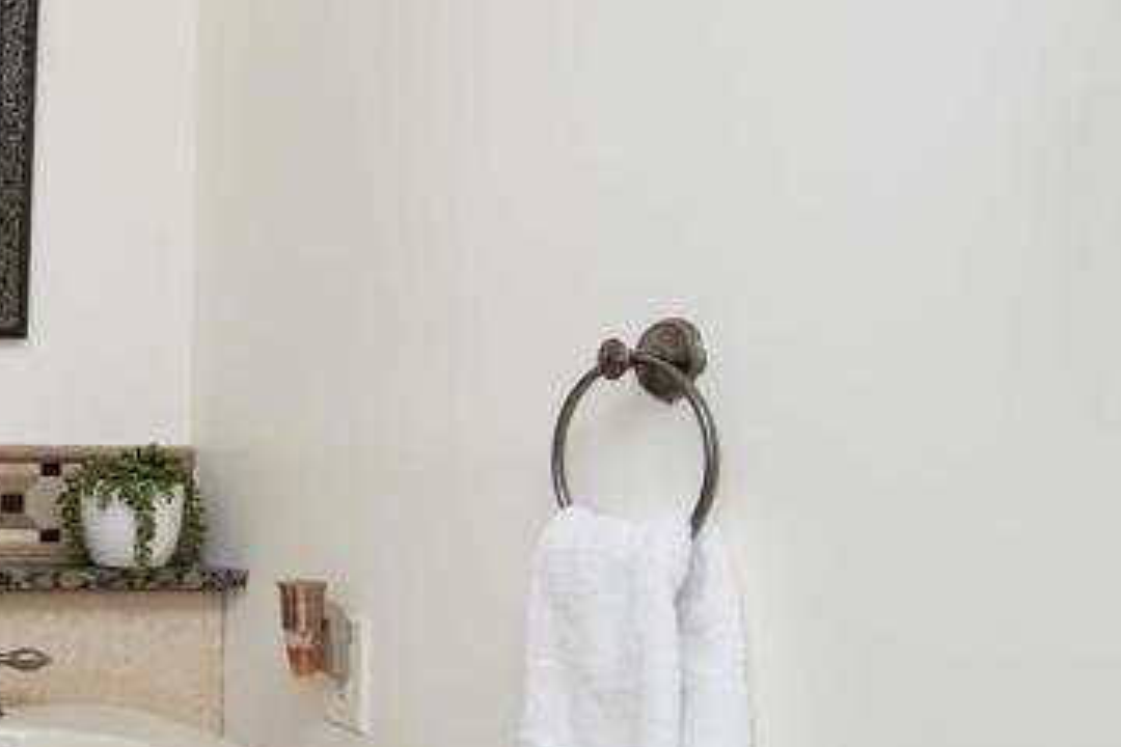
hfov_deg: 28.8
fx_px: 1681
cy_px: 412
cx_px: -399
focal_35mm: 54
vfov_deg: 25.0
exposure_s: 1/200
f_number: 8
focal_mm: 19
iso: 320
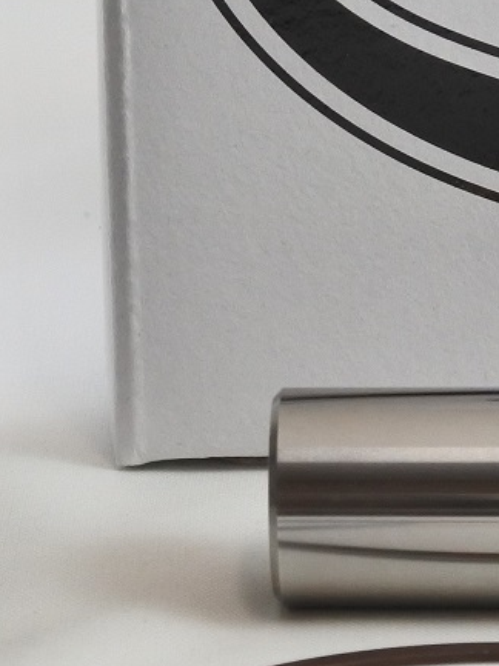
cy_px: 255
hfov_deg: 6.4
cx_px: 52
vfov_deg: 8.5
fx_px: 4466
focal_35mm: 232
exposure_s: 1/125
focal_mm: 21.4
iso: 500
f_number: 4.8
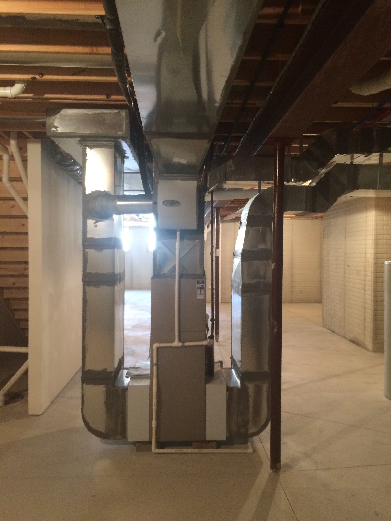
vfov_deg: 61.7
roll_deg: +0.9
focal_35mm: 29
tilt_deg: -0.7
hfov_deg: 48.2
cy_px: 260
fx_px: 437
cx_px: 196
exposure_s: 1/15
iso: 320
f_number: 2.2
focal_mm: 4.15
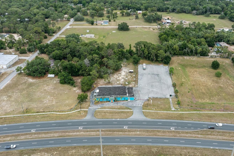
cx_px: 131
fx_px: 221
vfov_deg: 38.8
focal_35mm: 34
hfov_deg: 55.7
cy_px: 69
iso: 100
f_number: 5
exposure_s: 1/200
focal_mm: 10.26
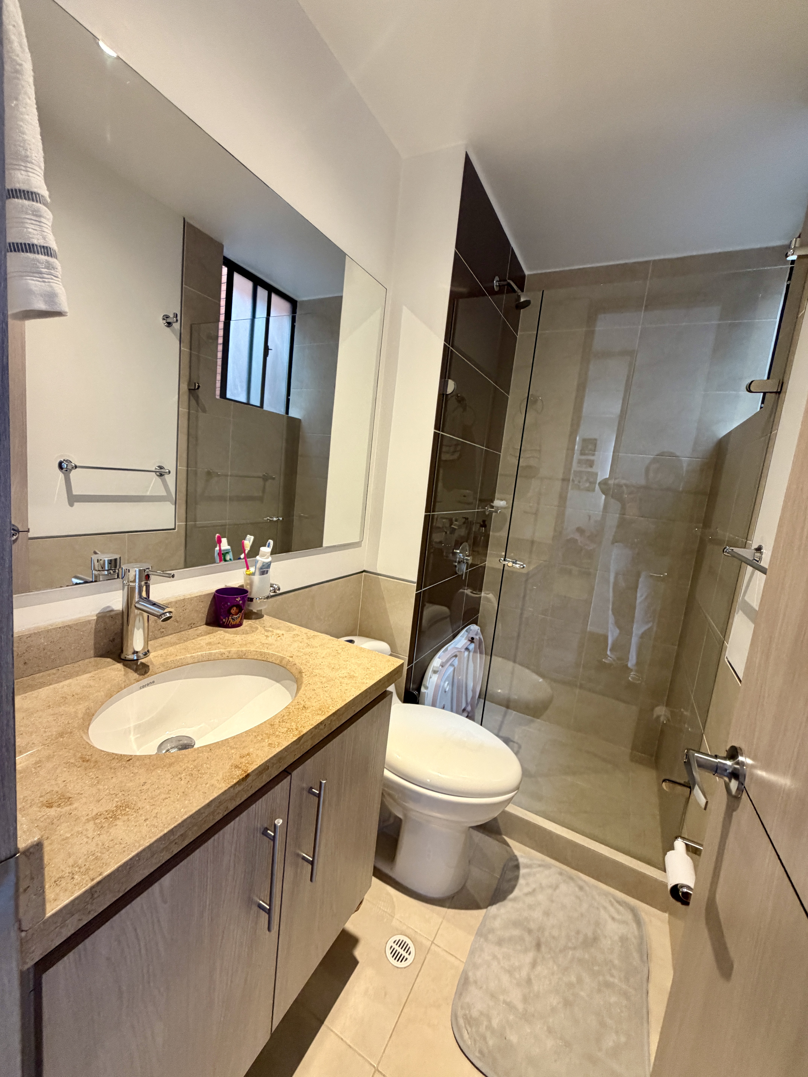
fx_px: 436
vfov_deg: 102.1
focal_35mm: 14
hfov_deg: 85.7
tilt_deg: -7.6
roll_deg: -6.8
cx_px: 404
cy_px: 538
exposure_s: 1/60
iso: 250
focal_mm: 2.22
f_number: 2.2
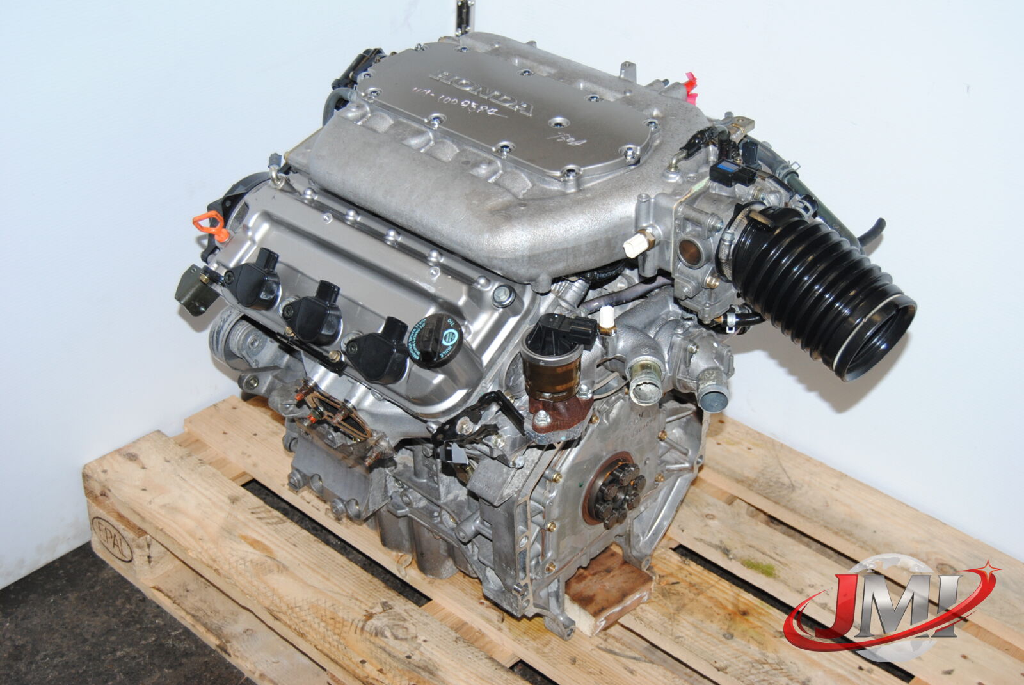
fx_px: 1367
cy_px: 342
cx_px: 512
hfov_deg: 41.1
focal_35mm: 48
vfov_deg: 28.2
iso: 400
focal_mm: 32
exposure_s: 1/200
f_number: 4.5
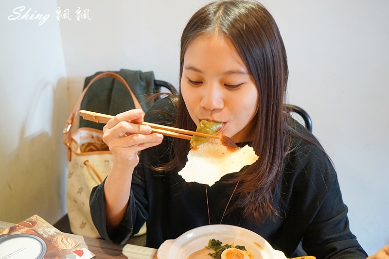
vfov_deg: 31.2
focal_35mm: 43
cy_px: 130
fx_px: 465
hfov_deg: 45.4
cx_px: 194
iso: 1600
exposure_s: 1/30
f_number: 5
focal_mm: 43
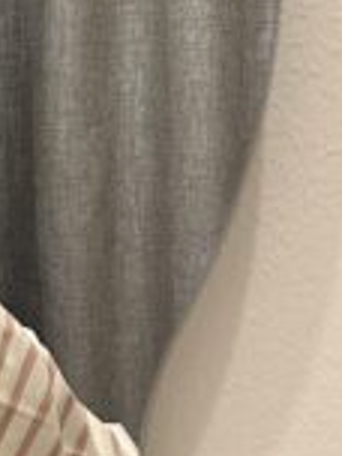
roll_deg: +6.5
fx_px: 1383
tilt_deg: -15.2
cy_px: 536
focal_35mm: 105
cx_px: -267
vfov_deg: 17.9
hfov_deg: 12.8
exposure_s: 1/60
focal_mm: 6.86
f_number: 1.78
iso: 320
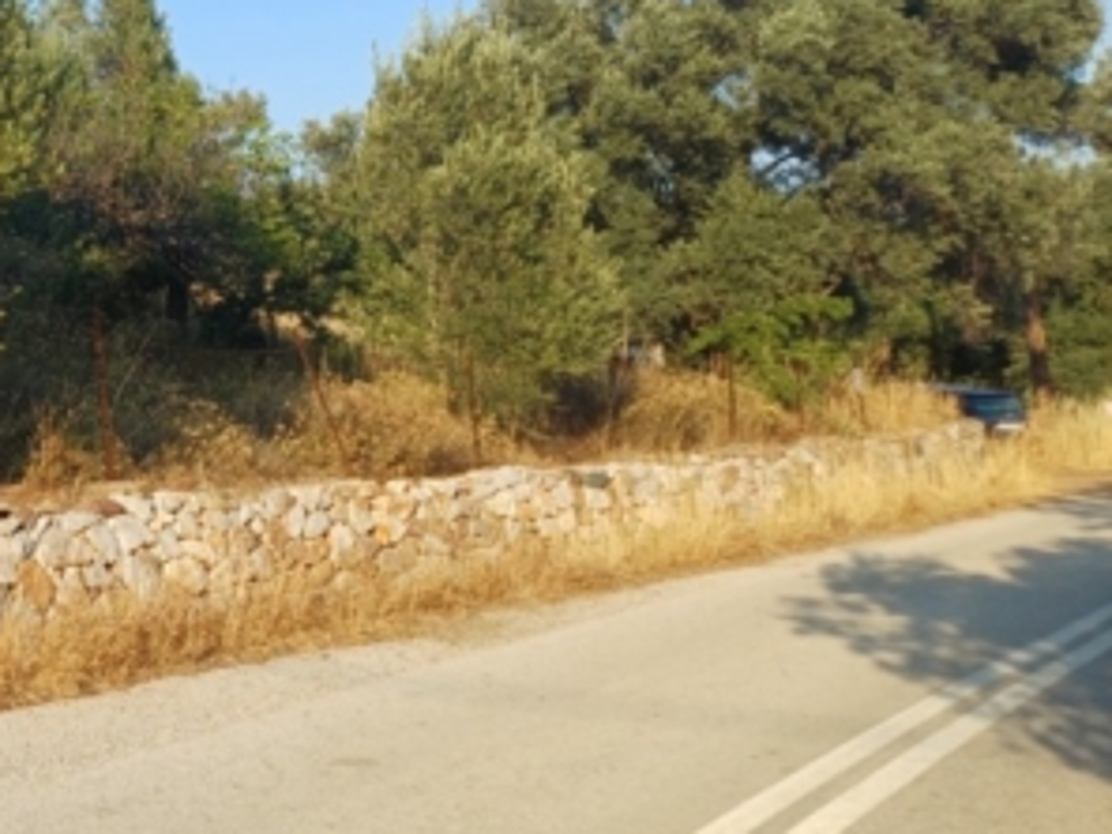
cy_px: 180
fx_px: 1606
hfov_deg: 34.7
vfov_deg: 28.6
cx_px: 4
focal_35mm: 50
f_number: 1.8
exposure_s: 1/592
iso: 50
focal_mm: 4.65
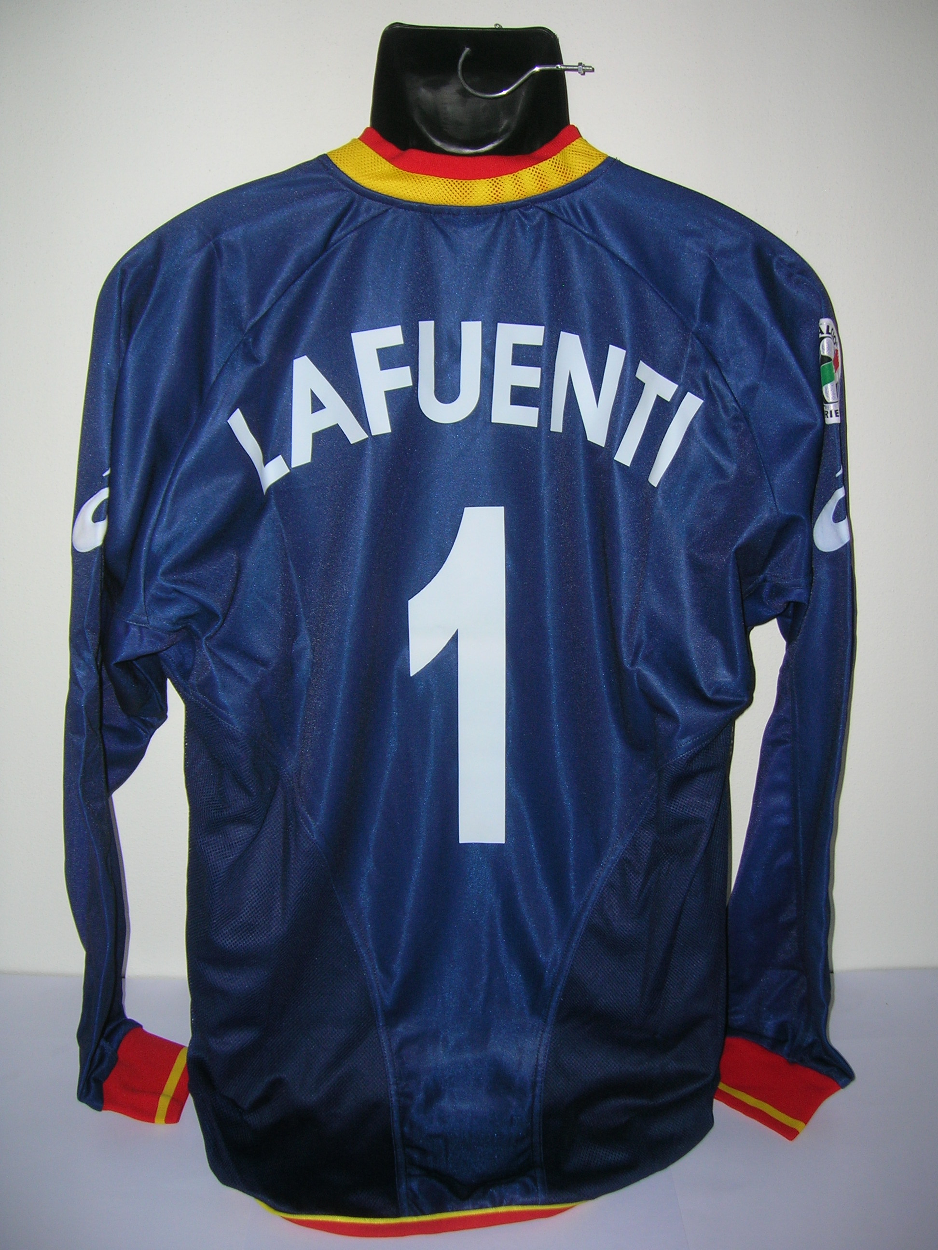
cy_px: 625
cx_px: 469
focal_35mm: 34
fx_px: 1228
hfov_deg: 41.8
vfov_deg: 54.0
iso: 50
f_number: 2.9
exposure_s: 1/60.1
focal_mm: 5.7
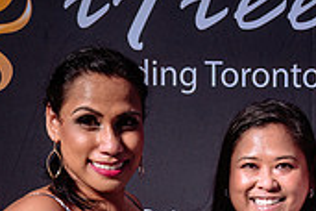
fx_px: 983
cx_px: 334
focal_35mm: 112
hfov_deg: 17.7
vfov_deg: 11.8
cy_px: 292
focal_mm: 33
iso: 800
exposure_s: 1/80
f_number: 4.5
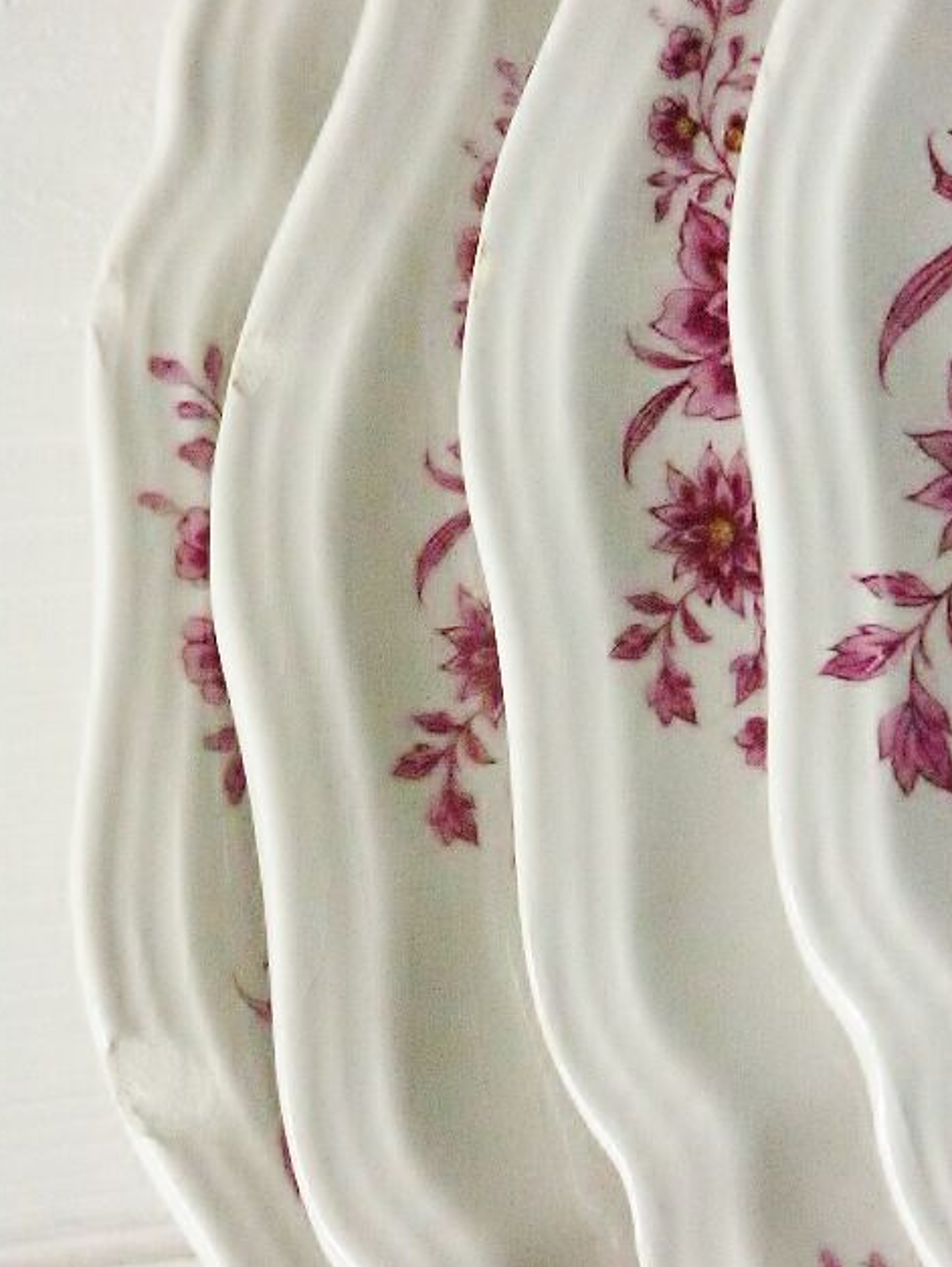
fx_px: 7473
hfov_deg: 7.3
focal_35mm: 204
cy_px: 626
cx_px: 475
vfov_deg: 9.7
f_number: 7.1
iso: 800
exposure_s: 1/500
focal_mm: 50.69
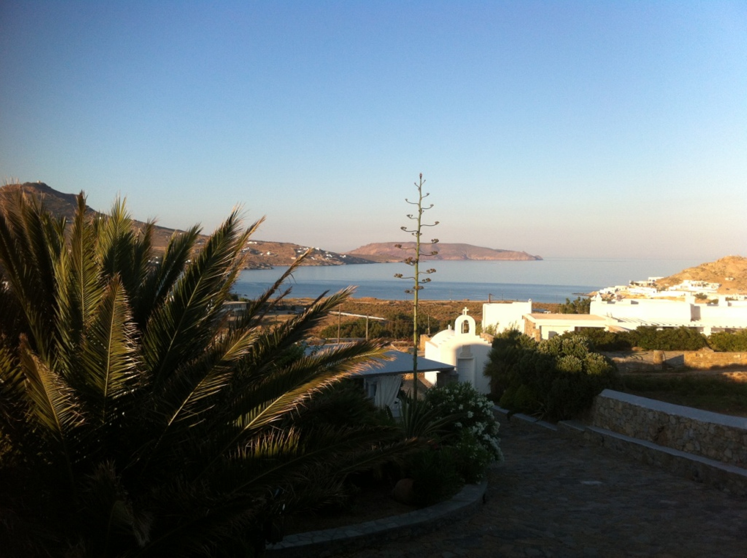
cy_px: 279
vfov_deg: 40.6
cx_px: 374
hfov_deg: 52.7
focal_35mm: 35
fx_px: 754
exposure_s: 1/718
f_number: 2.8
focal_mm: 3.85
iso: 80
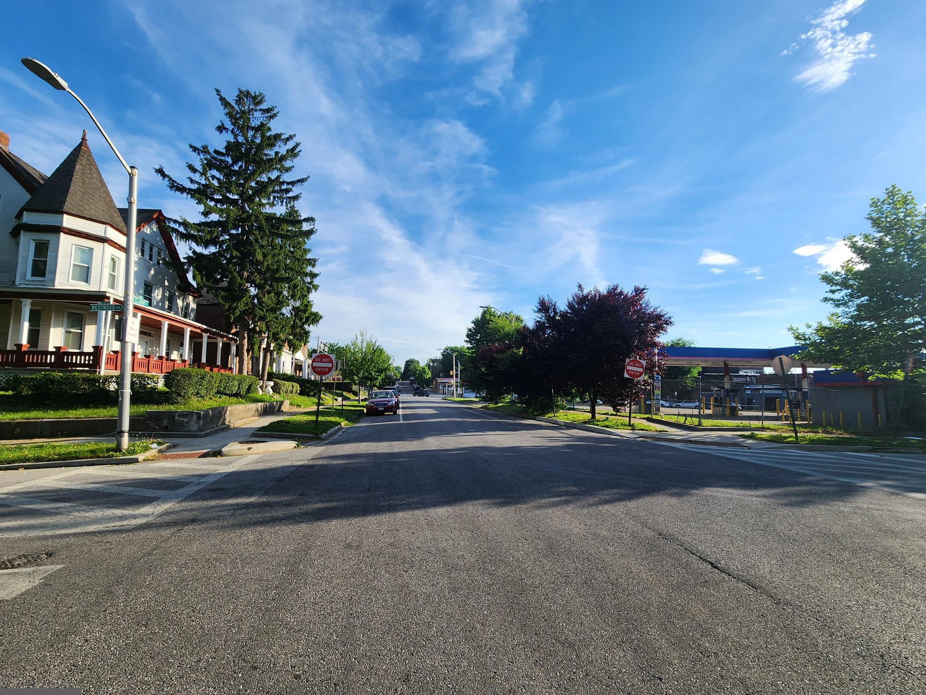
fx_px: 374
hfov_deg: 102.1
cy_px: 354
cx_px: 458
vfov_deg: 85.7
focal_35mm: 14
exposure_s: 1/1521
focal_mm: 2.2
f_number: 2.2
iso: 50
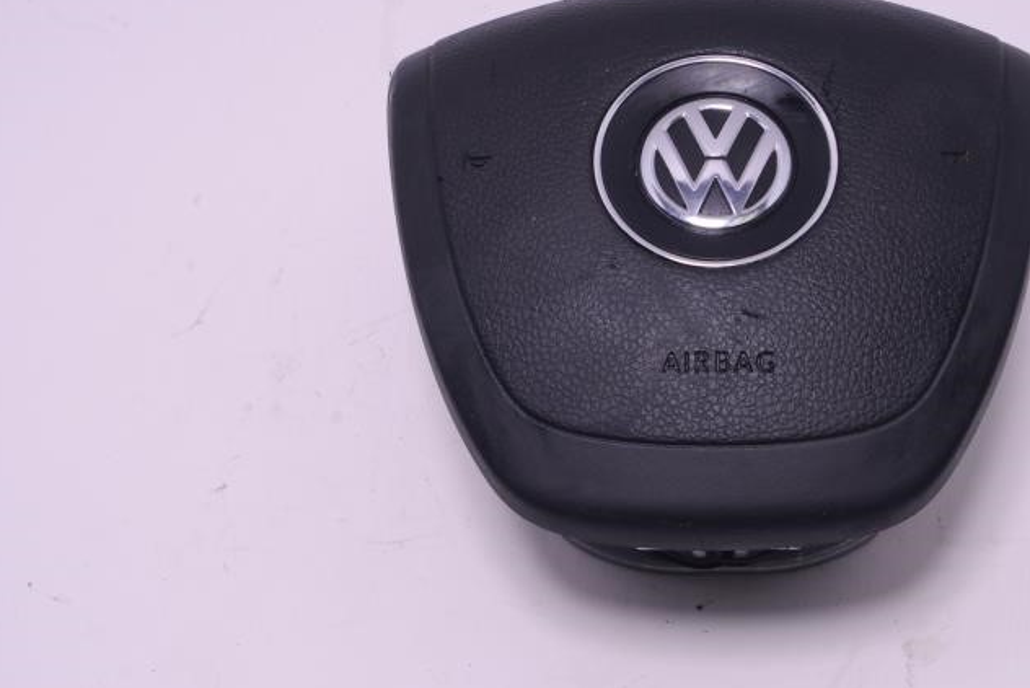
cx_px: 640
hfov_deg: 28.0
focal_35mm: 72
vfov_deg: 18.9
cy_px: 309
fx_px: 2061
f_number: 11
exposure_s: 1/250
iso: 400
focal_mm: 38
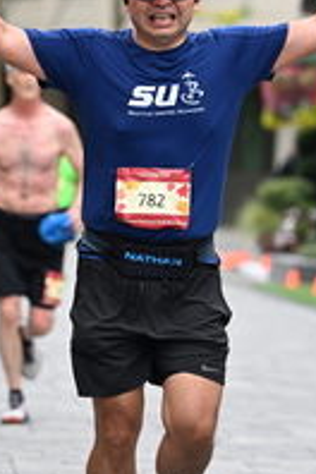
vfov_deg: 6.7
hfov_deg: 4.5
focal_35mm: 306
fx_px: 4029
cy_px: 17
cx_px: 135
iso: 640
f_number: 2.8
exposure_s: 1/2000
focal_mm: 110
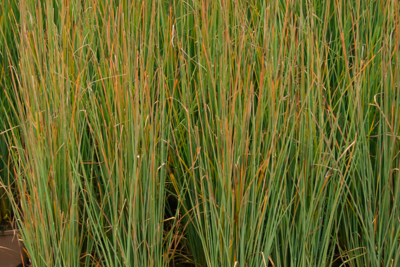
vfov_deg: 16.6
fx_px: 917
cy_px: 134
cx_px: 200
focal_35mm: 82
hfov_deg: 24.6
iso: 3200
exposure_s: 1/400
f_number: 10
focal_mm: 55
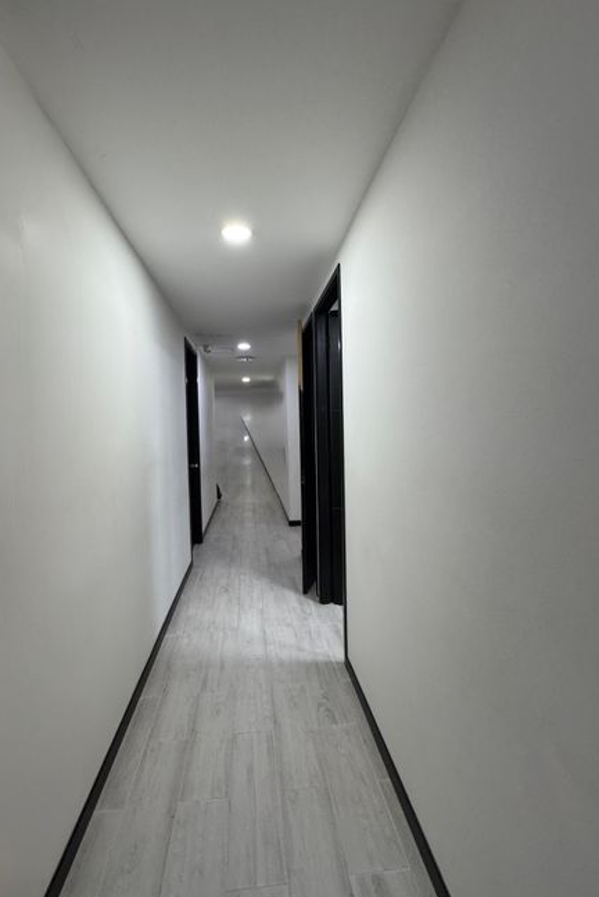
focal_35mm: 15
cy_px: 437
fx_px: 374
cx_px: 276
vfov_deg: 100.3
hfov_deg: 77.2
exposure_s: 1/60
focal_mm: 2.22
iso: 250
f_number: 2.2
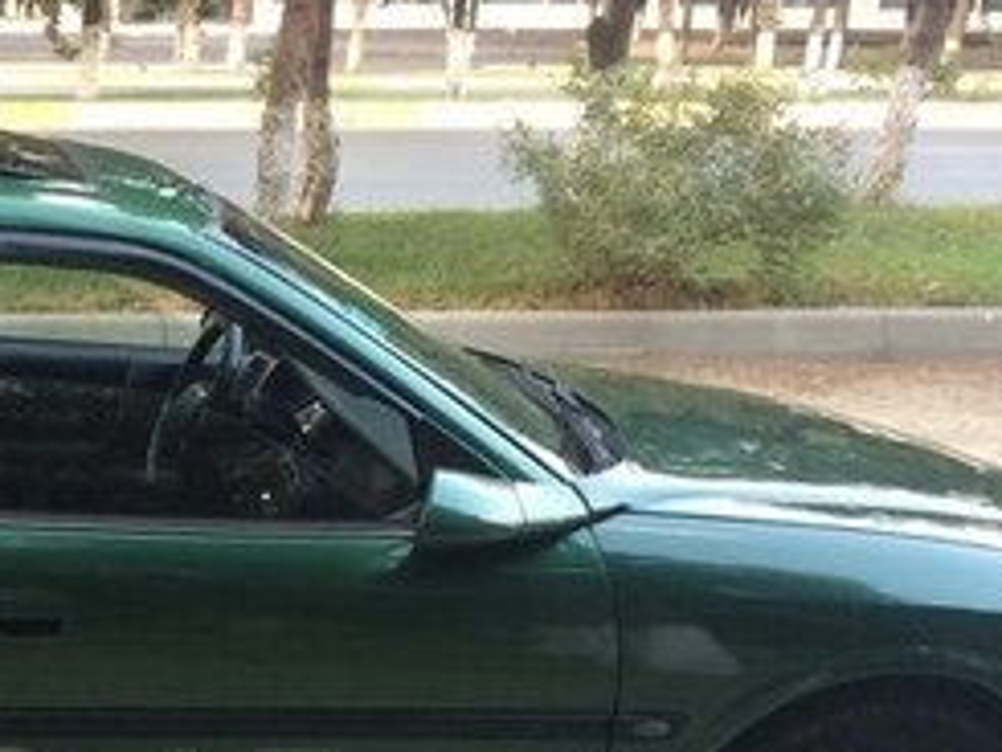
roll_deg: -0.2
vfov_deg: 18.3
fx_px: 2259
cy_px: 811
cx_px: -74
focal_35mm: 78
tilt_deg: -19.4
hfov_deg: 23.6
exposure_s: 1/33
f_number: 2.2
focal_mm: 4.15
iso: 125
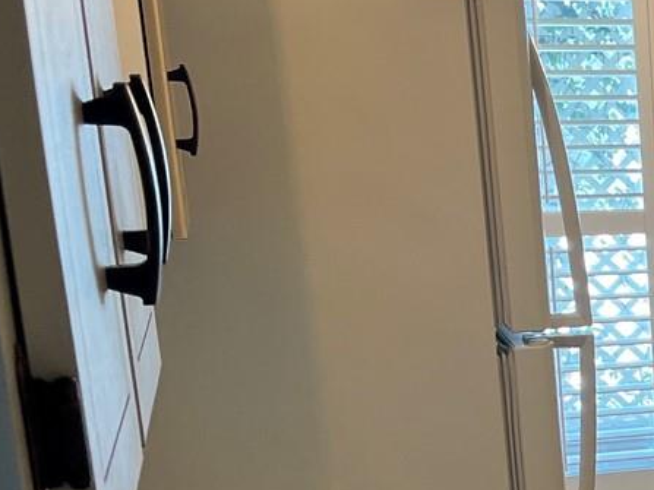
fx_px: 1757
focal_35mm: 93
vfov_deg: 15.4
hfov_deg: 18.1
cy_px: 557
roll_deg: +0.9
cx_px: 1053
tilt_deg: -13.9
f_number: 1.6
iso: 125
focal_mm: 5.1
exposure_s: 1/120
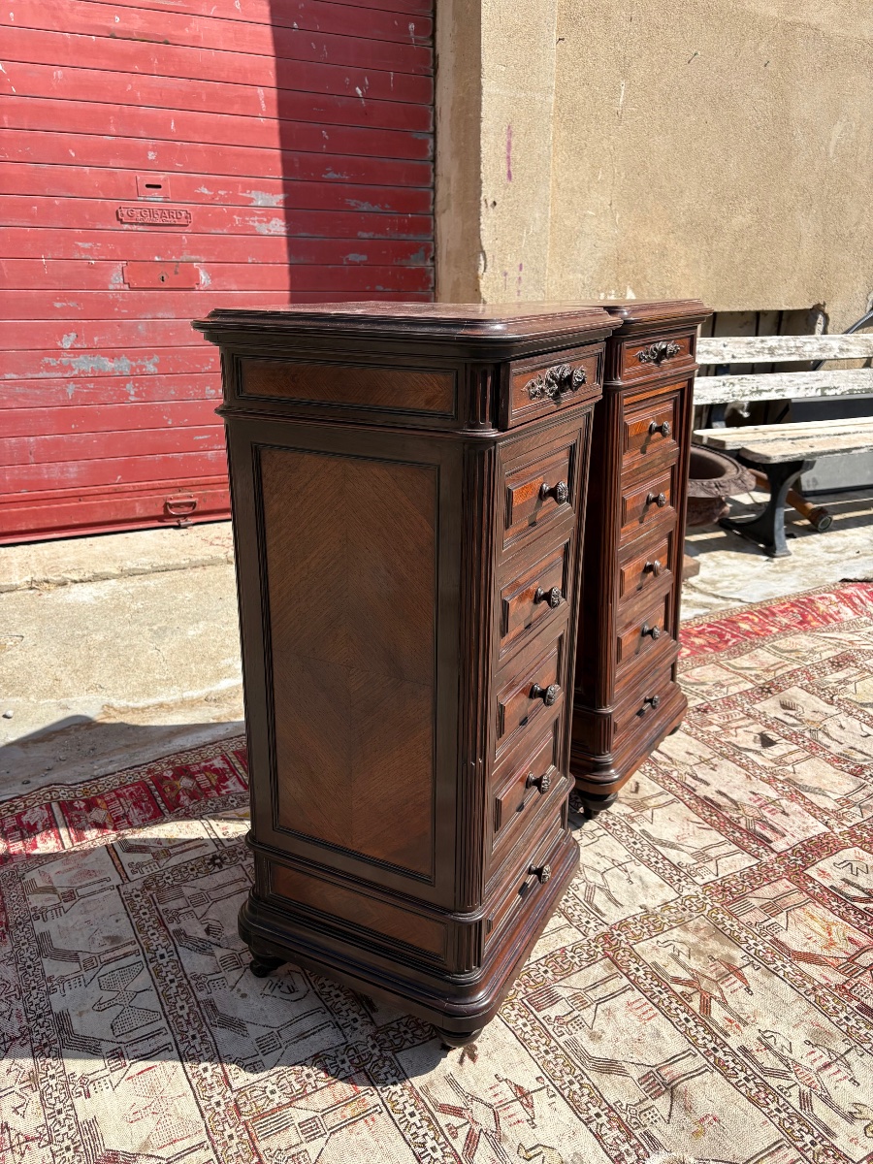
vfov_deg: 67.3
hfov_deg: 53.1
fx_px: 874
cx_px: 436
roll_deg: -0.3
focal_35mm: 26
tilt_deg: -17.9
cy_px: 582
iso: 50
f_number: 1.6
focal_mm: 5.96
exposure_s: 1/2208
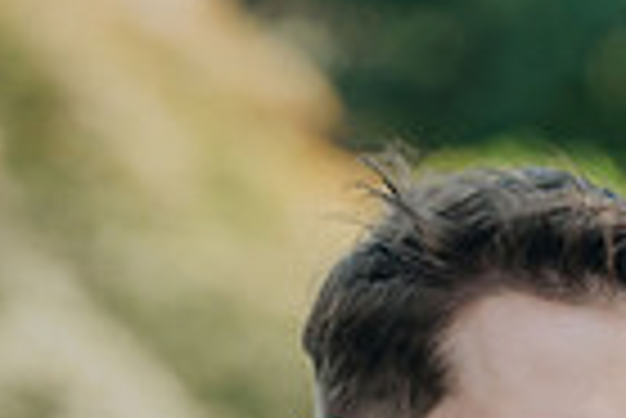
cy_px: 596
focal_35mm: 542
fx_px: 9434
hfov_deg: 3.8
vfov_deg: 2.5
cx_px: 689
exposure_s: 1/1000
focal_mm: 130
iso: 800
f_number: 3.5
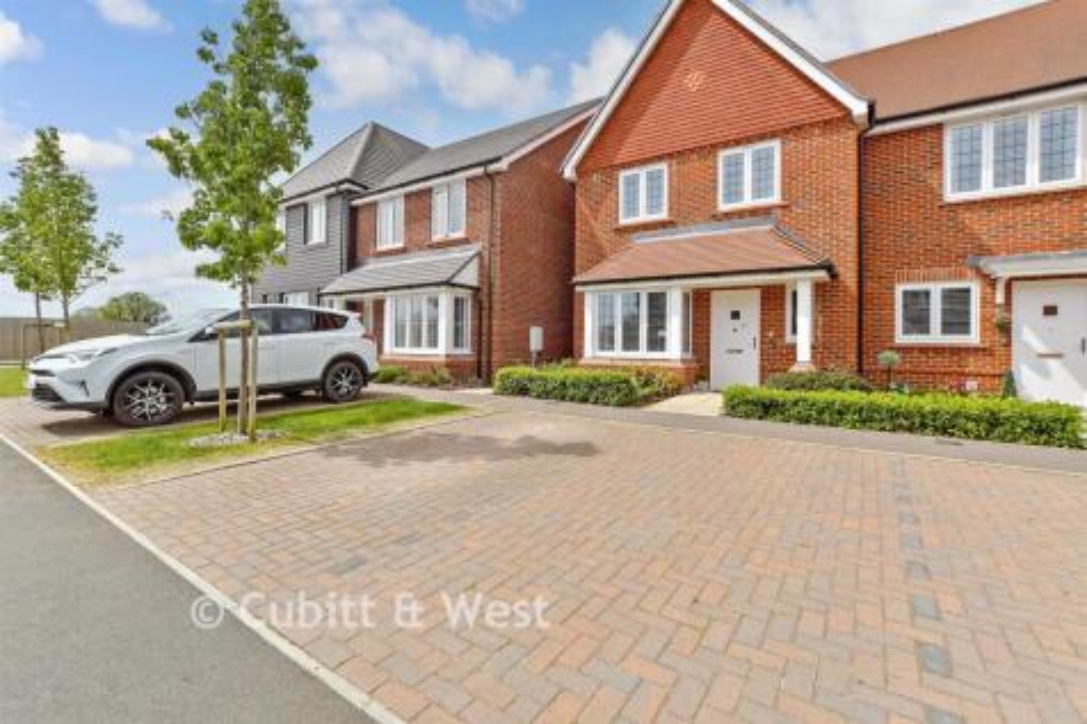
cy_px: 362
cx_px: 544
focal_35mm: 15
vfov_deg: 77.3
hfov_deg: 100.4
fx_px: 453
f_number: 8
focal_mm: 10
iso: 200
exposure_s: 1/640
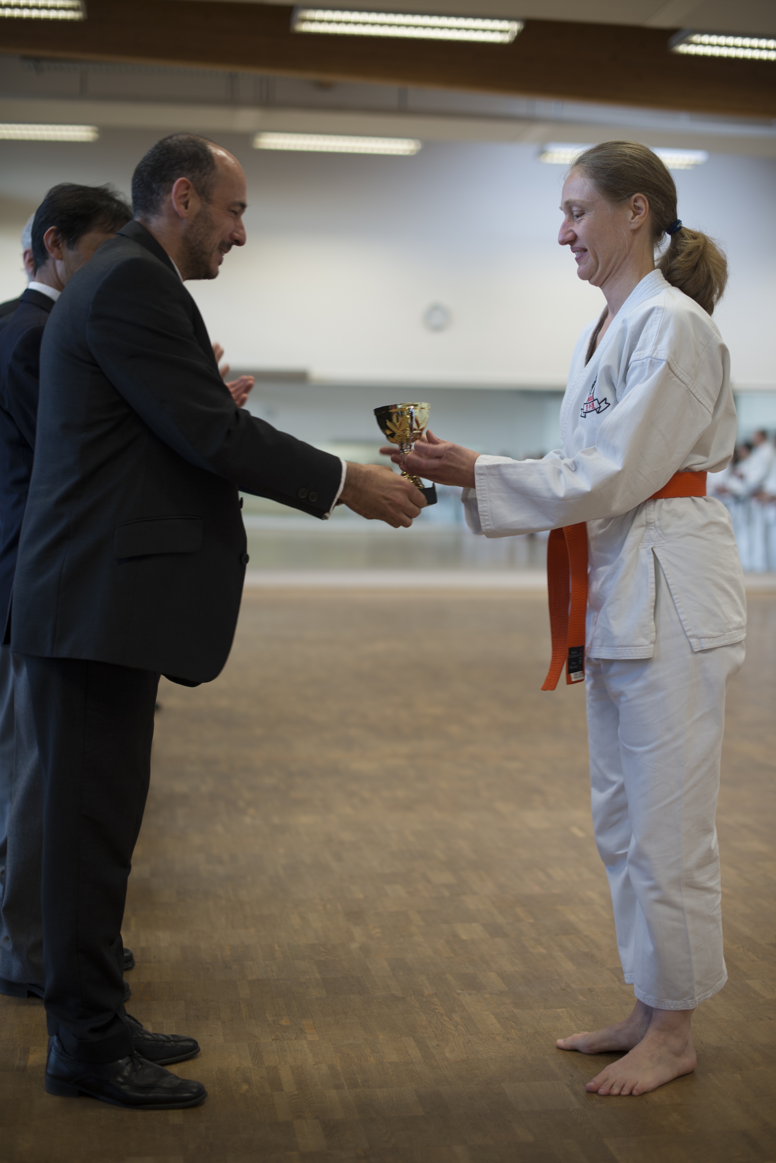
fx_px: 1615
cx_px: 388
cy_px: 582
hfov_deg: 27.0
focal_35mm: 50
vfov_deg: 39.6
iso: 100
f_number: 2.2
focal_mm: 50
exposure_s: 1/50
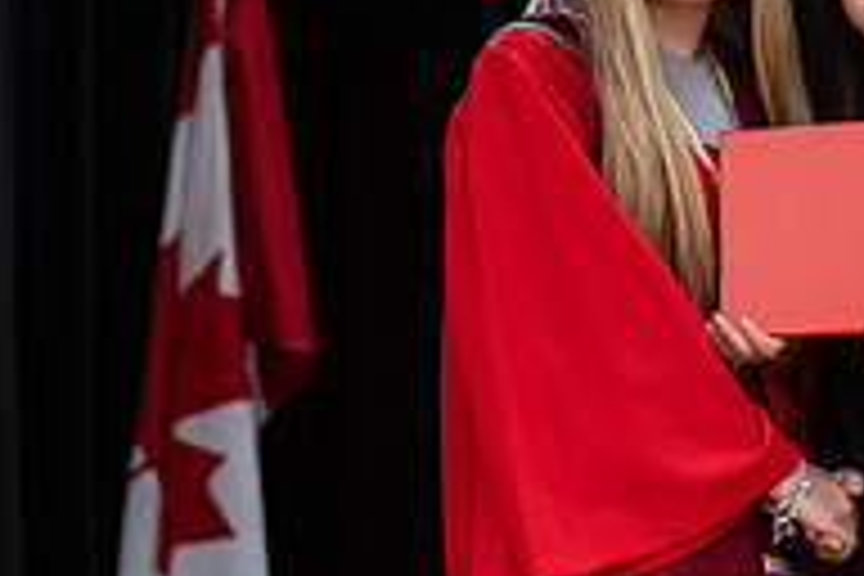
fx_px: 8639
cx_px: 694
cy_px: 572
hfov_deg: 5.7
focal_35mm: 360
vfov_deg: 3.8
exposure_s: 1/200
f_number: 2.8
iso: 1000
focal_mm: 85
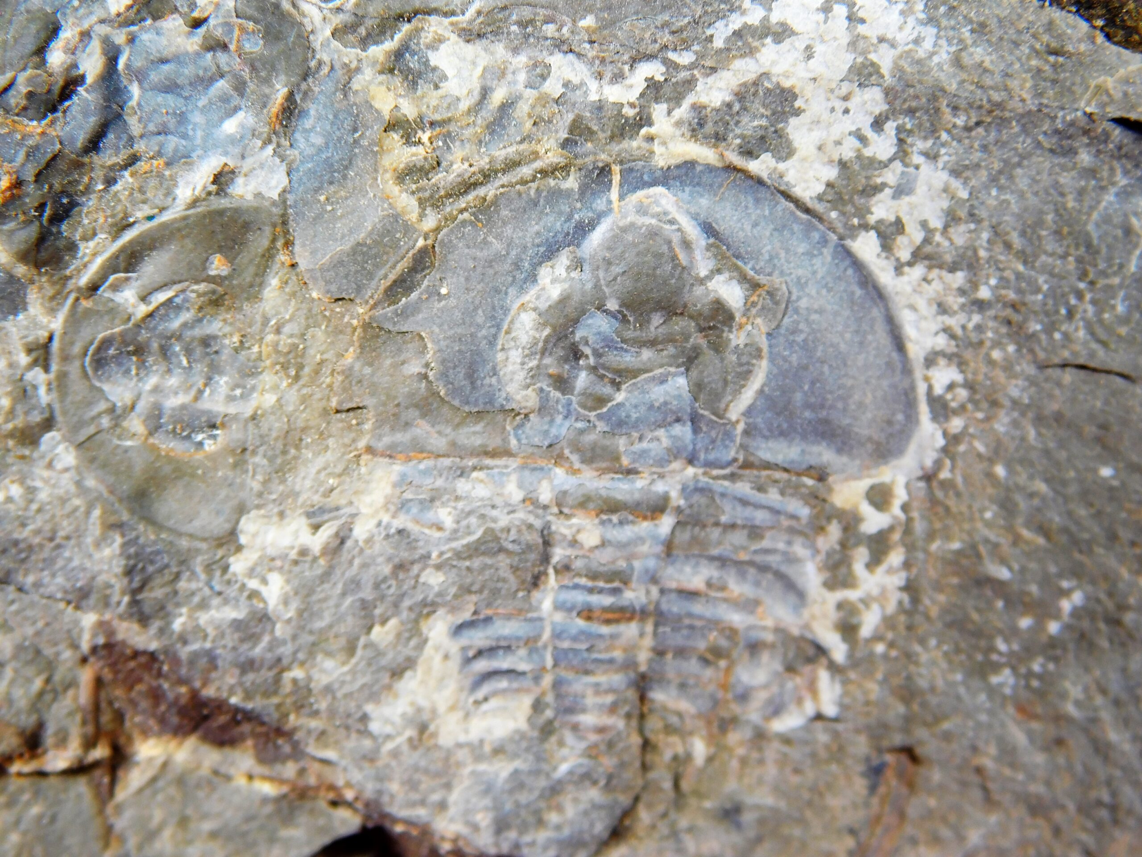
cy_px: 428
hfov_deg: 21.5
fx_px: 3002
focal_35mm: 91
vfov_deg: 16.2
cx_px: 571
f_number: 4.5
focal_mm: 16.1
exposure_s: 1/40
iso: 125
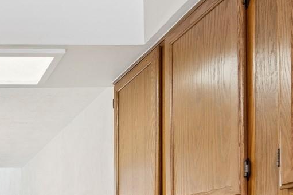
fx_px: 382
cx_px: -73
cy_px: 257
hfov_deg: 33.0
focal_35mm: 47
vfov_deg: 24.7
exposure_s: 1/5
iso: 200
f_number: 8
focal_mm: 10
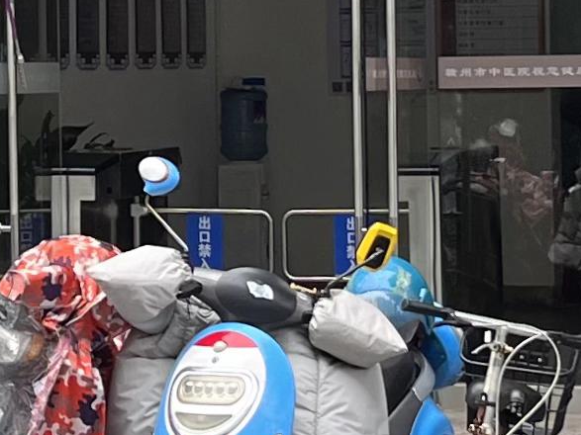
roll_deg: -0.5
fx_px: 2836
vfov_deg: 8.4
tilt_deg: +7.1
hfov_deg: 11.6
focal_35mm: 169
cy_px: -368
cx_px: 66
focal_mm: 5.1
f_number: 1.6
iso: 50
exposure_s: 1/483
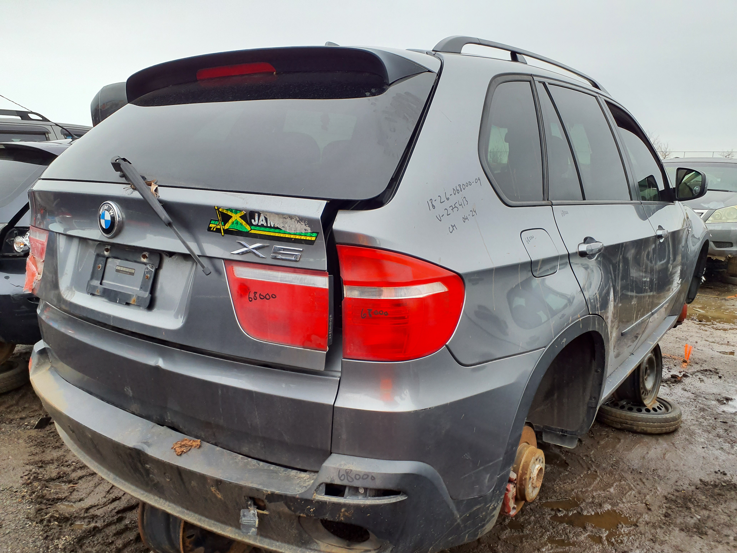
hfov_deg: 65.3
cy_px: 276
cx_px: 368
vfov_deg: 51.4
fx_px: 575
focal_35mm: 27
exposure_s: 1/447
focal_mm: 3.58
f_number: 1.9
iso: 40
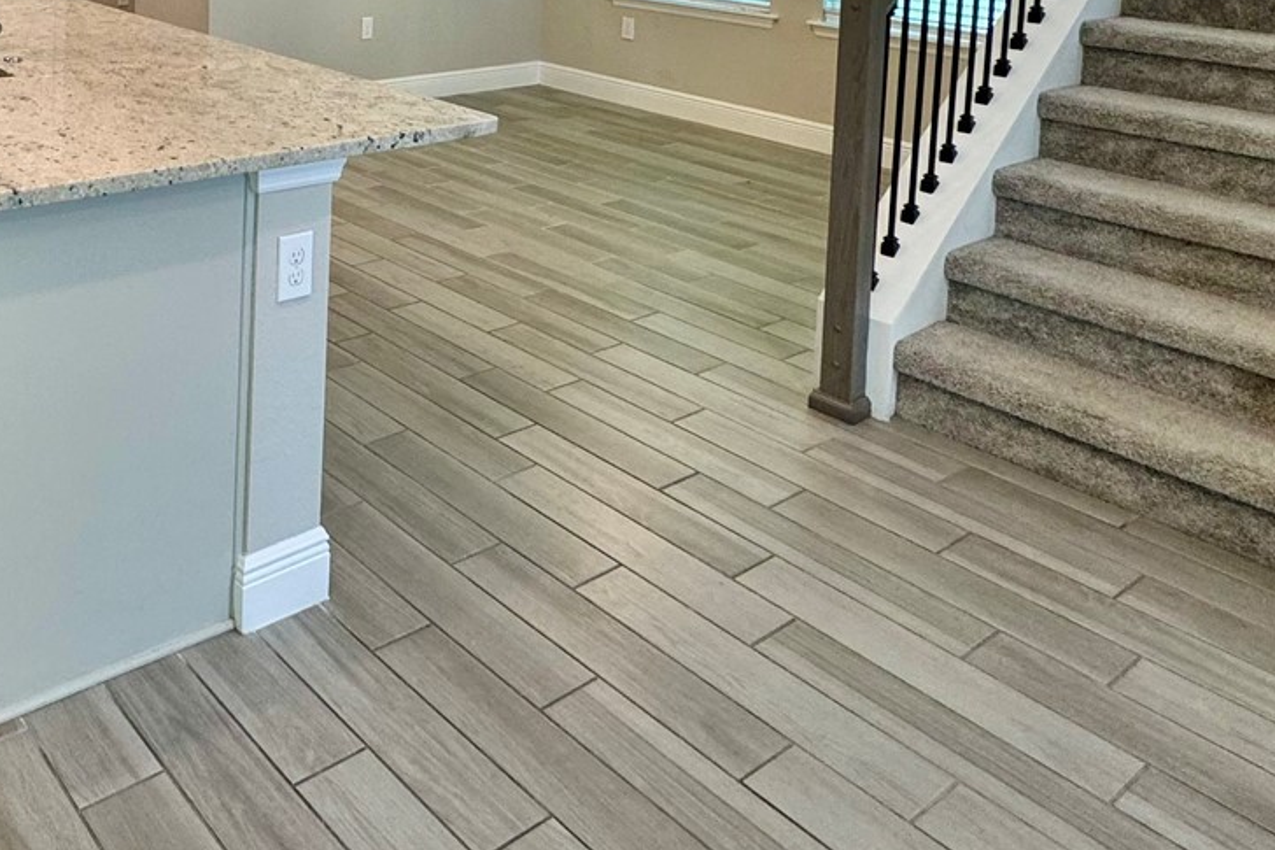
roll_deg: -1.4
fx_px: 1133
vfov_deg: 35.2
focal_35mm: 32
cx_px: 144
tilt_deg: -4.0
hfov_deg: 52.2
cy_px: -86
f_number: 2.2
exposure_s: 1/120
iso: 160
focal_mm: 2.22
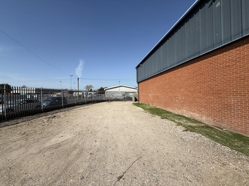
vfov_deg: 85.7
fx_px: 101
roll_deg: +0.6
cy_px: 93
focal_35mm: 14
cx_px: 124
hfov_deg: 102.1
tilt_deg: +1.3
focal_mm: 2.22
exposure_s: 1/2976
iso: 50
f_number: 2.2
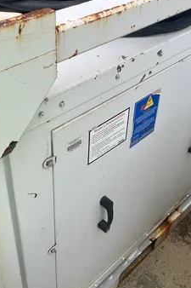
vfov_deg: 44.5
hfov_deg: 30.4
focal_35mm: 44
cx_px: 112
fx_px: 350
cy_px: 143
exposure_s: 1/422
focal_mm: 5.1
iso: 50
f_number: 1.6
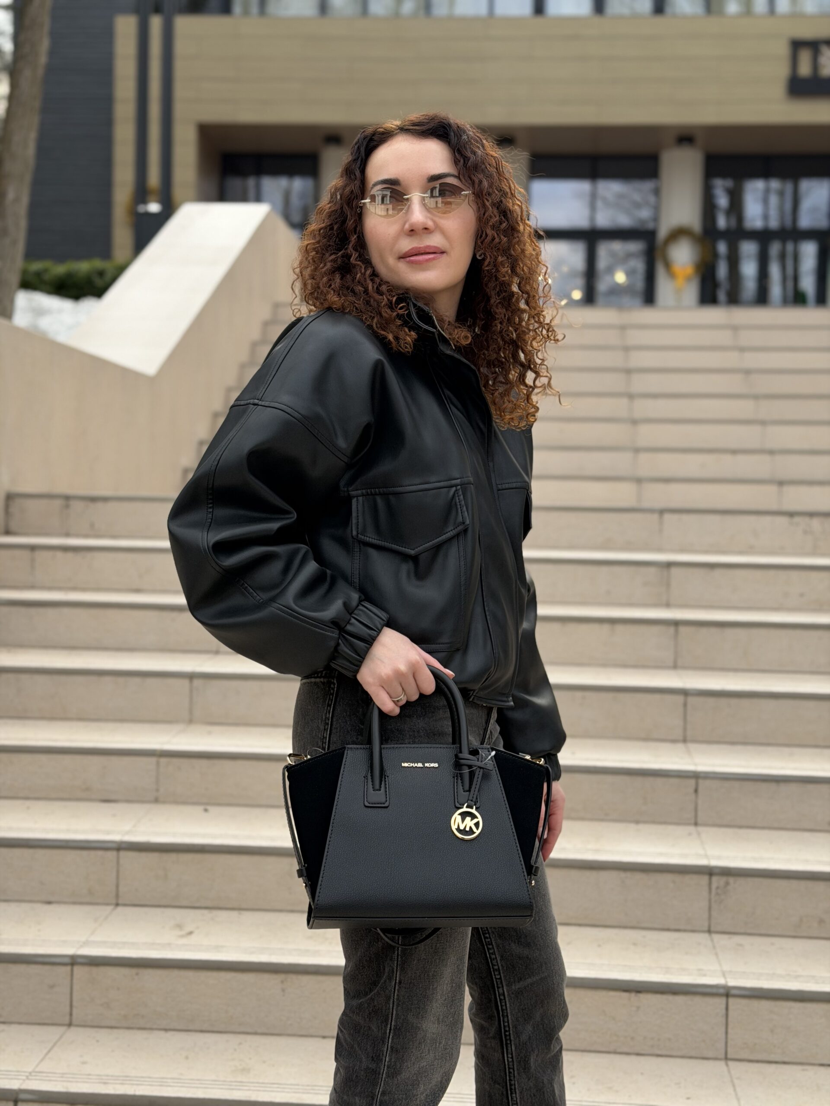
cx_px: 415
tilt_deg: -1.4
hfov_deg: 30.3
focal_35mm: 48
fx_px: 1535
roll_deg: -1.7
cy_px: 553
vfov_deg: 39.7
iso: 80
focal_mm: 6.76
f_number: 1.78
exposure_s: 1/769
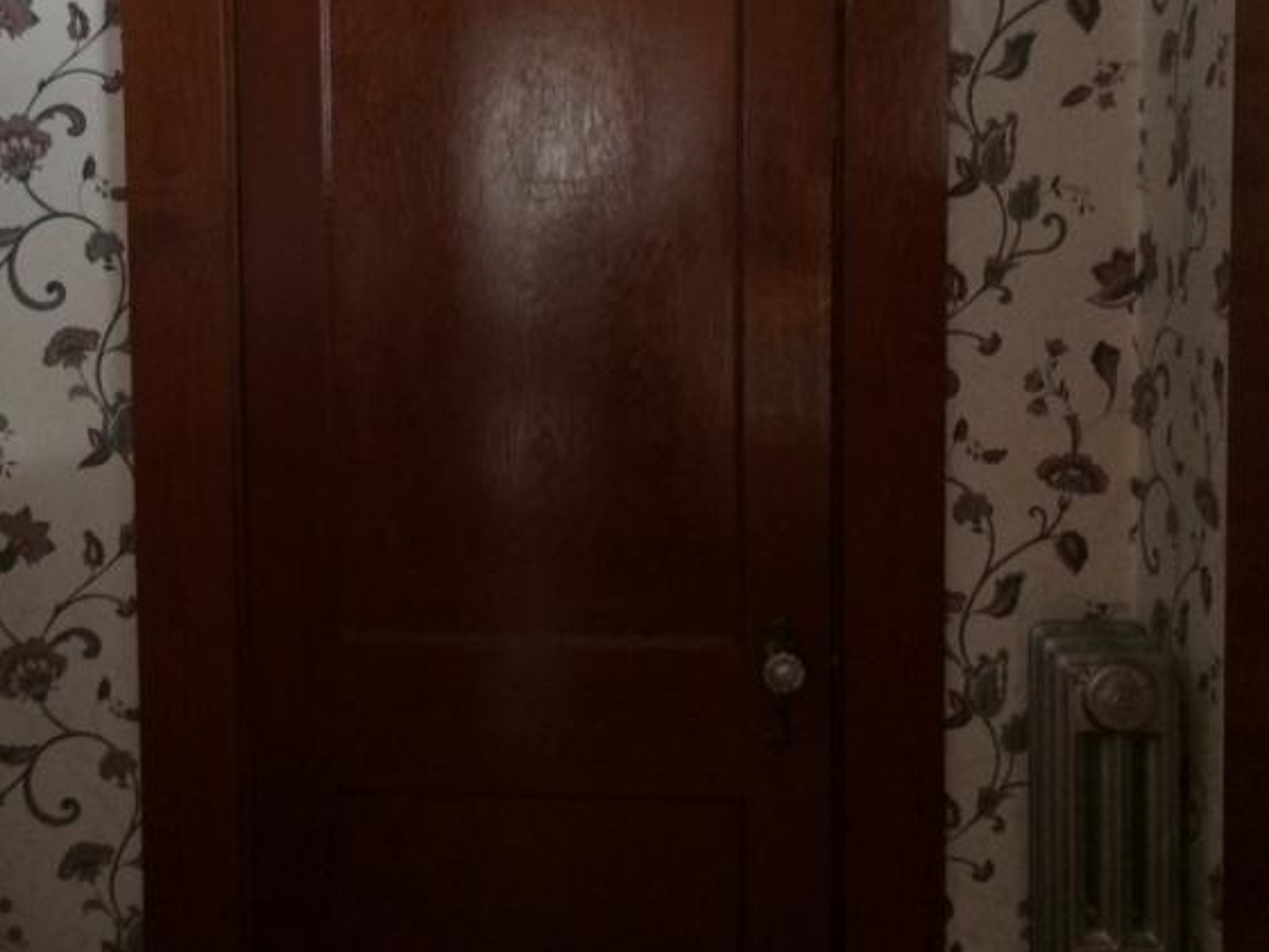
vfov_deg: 27.4
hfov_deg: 35.9
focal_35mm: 53
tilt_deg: -6.3
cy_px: 320
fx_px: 1943
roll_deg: +1.8
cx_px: 465
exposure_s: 1/15
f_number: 2.2
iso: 400
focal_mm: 4.15
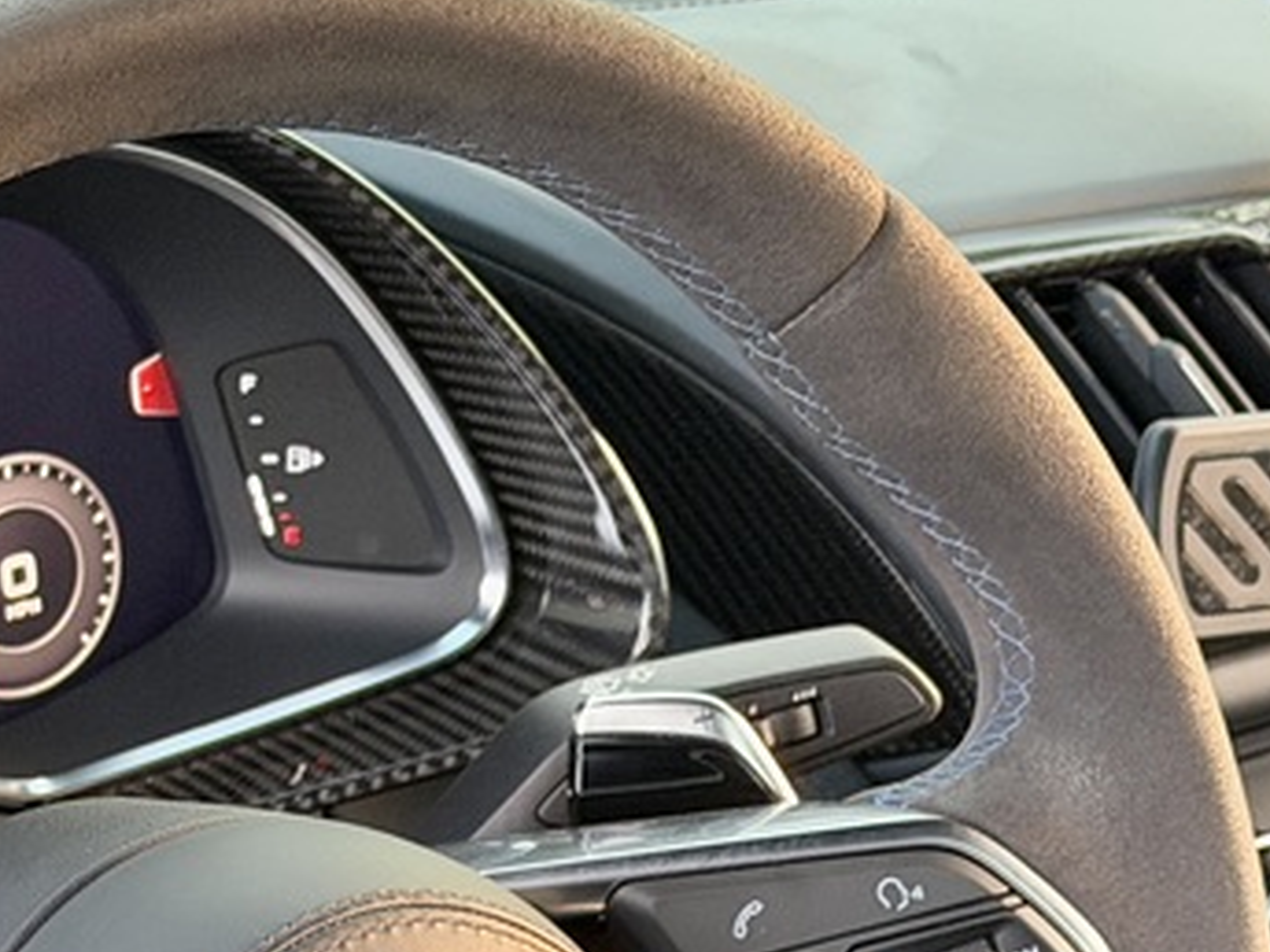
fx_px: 5246
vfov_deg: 10.2
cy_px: 1125
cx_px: 199
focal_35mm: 143
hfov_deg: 13.7
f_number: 1.78
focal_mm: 6.76
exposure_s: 1/60
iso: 250
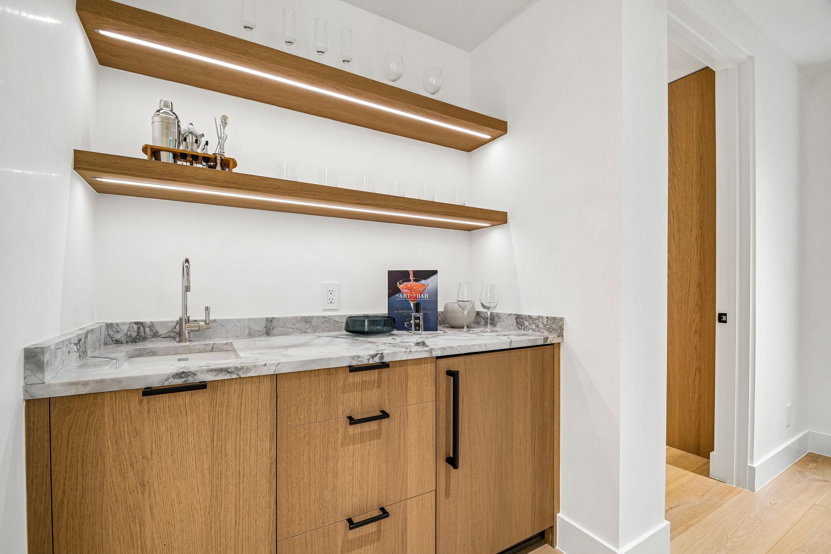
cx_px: 416
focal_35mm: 15
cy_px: 277
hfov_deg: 100.4
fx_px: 346
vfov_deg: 77.3
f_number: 8
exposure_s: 1/6
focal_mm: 10
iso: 400
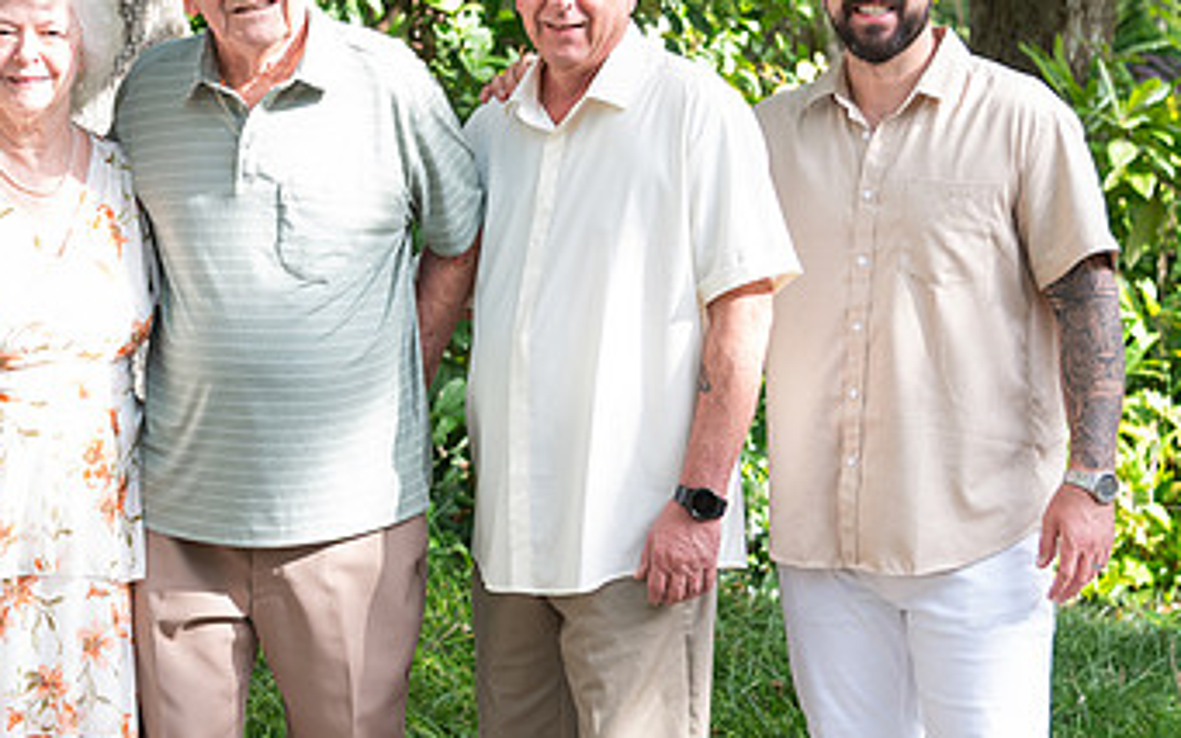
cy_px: 291
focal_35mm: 92
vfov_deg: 14.2
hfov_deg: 22.4
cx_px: 336
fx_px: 2961
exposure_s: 1/250
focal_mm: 52
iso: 500
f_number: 4
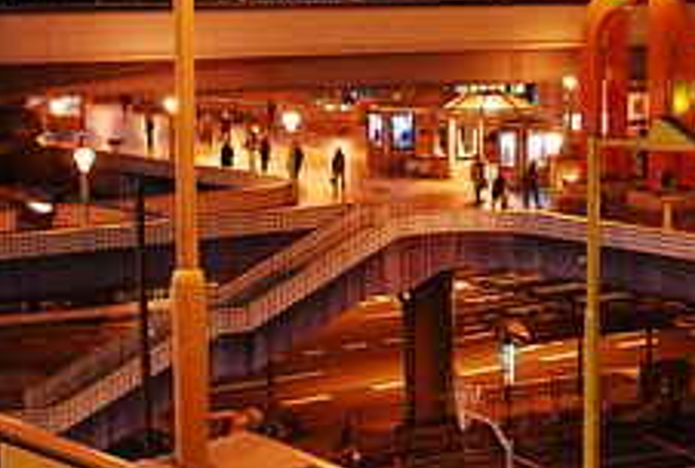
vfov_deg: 13.5
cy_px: 216
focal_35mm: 102
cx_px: 686
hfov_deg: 19.4
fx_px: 1974
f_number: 2.2
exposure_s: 1/30
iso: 400
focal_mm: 30
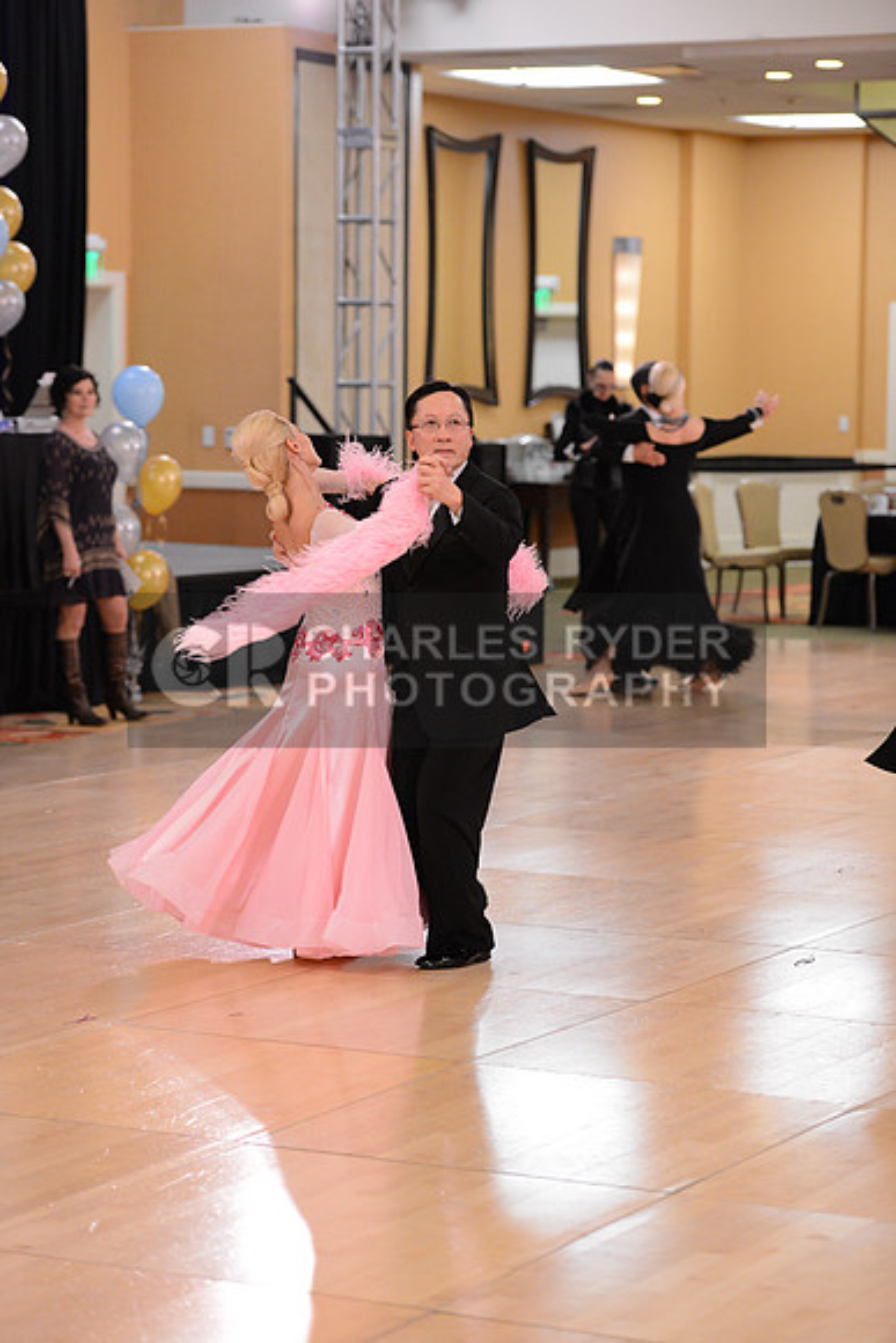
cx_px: 448
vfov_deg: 20.8
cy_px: 672
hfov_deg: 14.0
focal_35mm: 98
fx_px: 3656
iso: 2500
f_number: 2.8
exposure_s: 1/250
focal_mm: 98
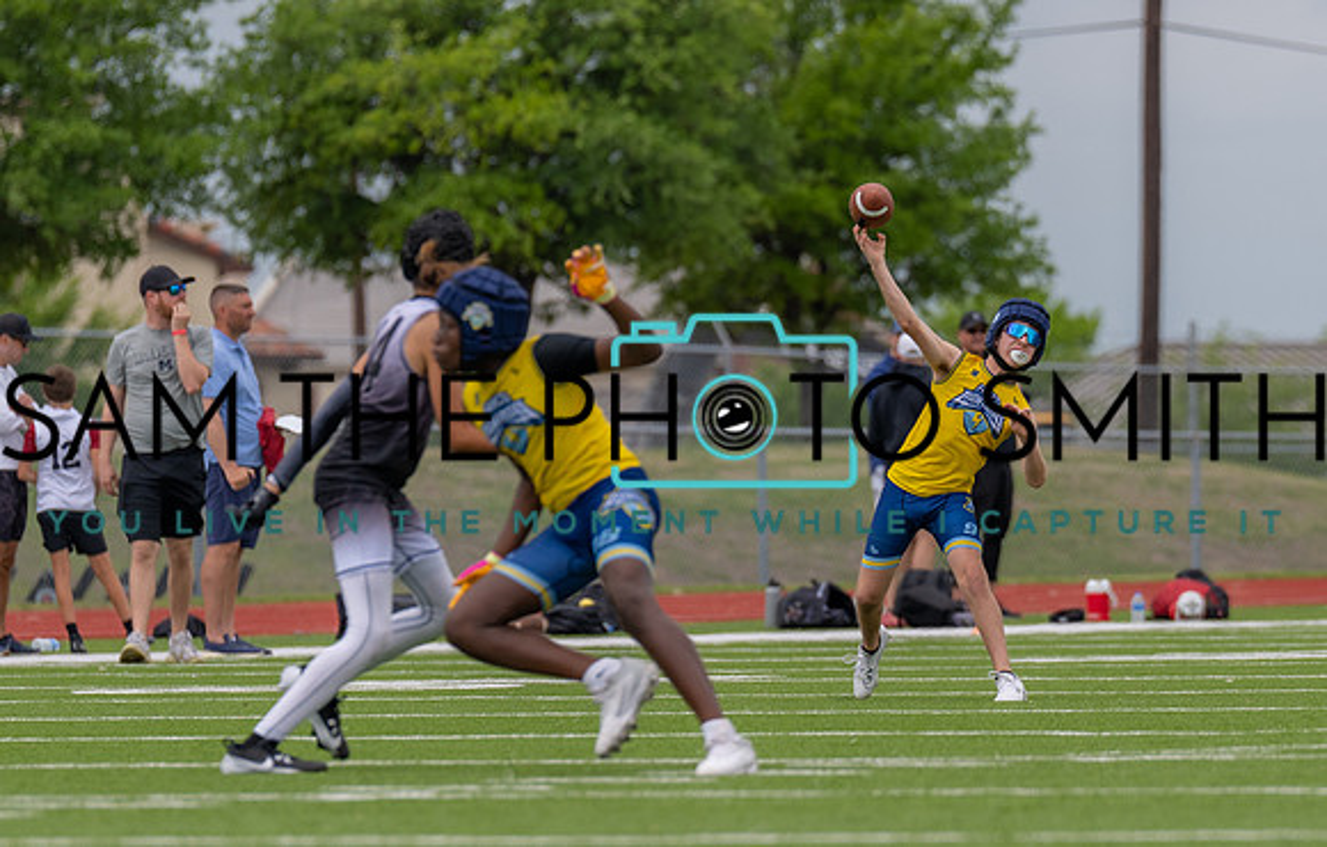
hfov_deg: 4.9
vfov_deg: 3.2
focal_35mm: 422
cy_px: 564
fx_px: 15360
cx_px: 940
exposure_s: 1/2000
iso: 100
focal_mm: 200
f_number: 3.5
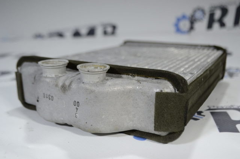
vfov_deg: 34.2
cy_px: 80
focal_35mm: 39
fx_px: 260
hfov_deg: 49.6
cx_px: 120
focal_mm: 26
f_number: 4.2
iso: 400
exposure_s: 1/320
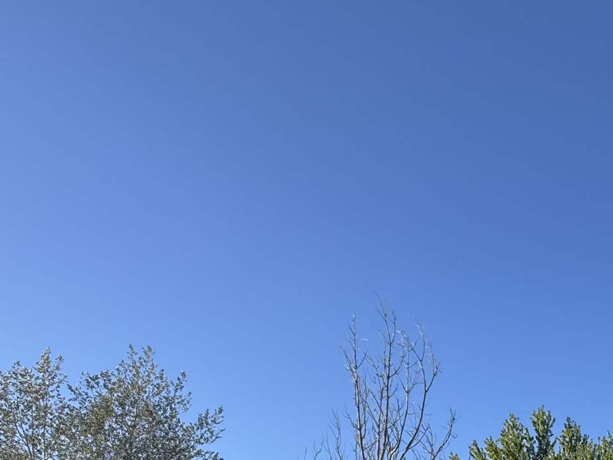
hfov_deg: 46.4
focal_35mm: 39
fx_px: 691
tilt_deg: +7.6
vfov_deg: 30.3
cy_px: 576
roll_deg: +1.1
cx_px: 448
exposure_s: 1/1006
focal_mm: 2.22
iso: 50
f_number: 2.2
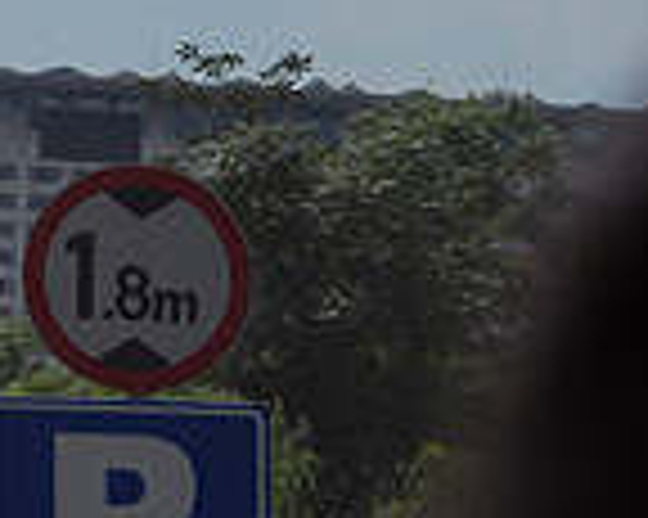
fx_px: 7628
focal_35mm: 398
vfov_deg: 3.9
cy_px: -252
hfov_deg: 4.8
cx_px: -428
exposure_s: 1/800
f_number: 7.1
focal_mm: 70
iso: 200
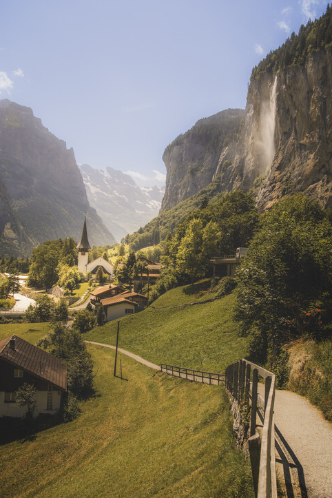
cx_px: 169
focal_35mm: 28
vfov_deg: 65.5
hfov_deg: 46.4
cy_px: 249
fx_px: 387
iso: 200
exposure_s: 1/2500
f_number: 3.5
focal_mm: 18
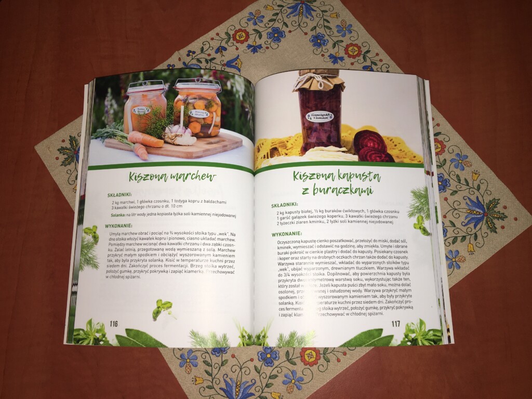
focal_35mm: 29
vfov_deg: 48.2
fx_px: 446
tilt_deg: -76.5
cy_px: 200
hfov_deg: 61.7
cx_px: 266
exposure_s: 1/50
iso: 25
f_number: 2.2
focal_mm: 4.15
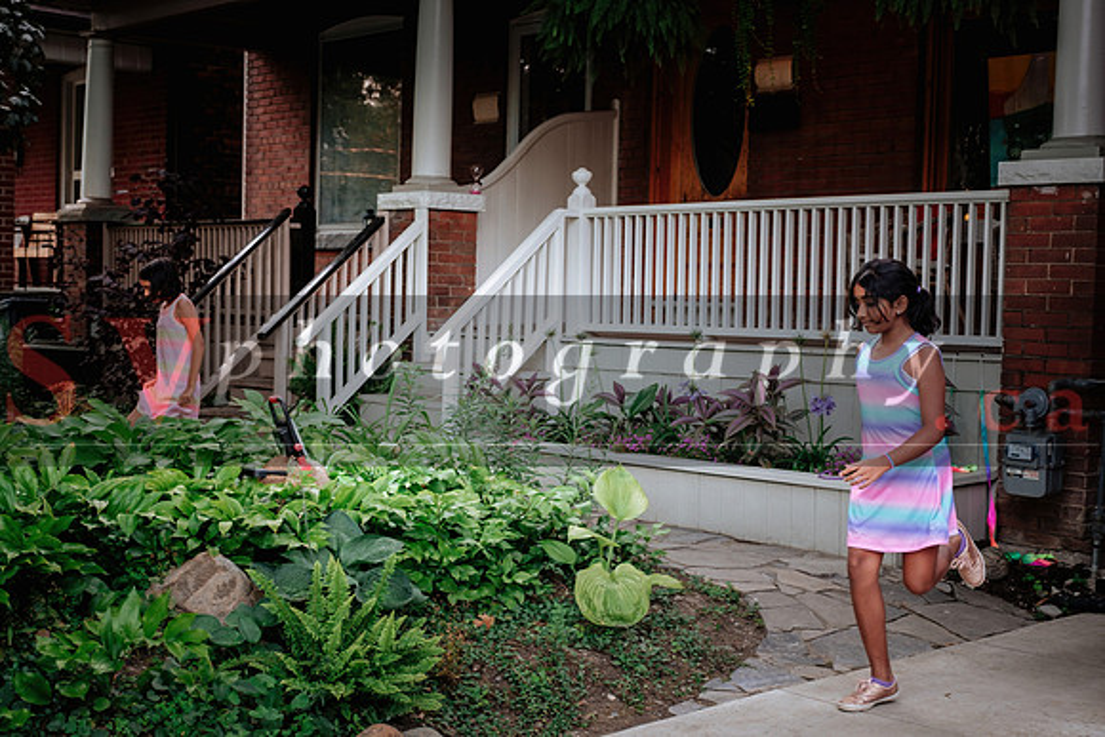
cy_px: 368
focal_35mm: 51
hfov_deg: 38.9
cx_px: 552
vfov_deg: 26.5
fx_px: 1566
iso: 400
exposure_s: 1/125
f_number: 2.8
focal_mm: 34.2
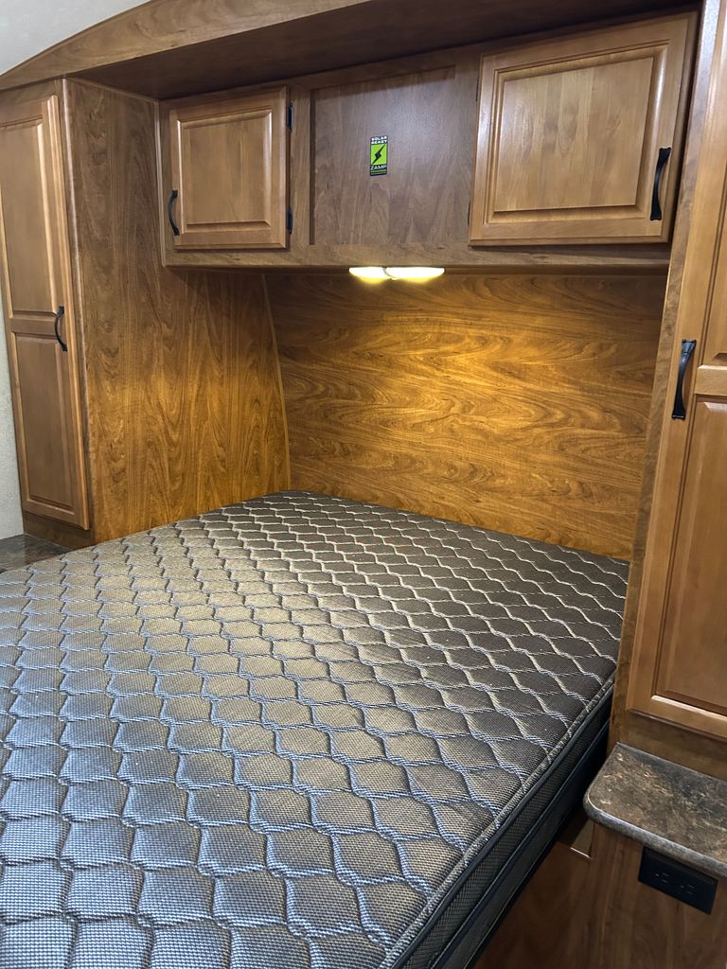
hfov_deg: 53.1
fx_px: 728
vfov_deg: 67.3
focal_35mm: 26
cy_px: 484
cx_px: 364
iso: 500
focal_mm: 5.7
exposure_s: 1/43
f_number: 1.5
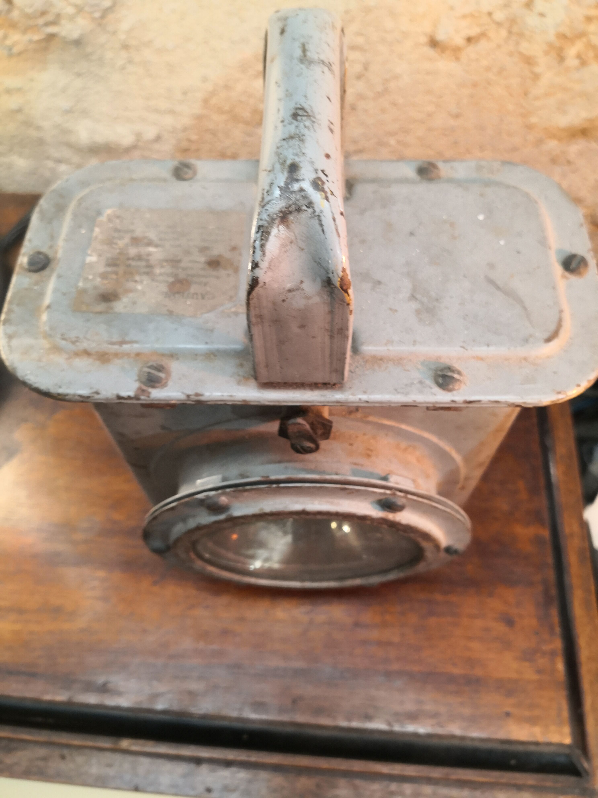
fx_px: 622
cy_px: 399
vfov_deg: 65.3
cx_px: 299
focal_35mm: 27
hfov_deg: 51.4
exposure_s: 1/33.3
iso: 125
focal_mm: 3.95
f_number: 1.6
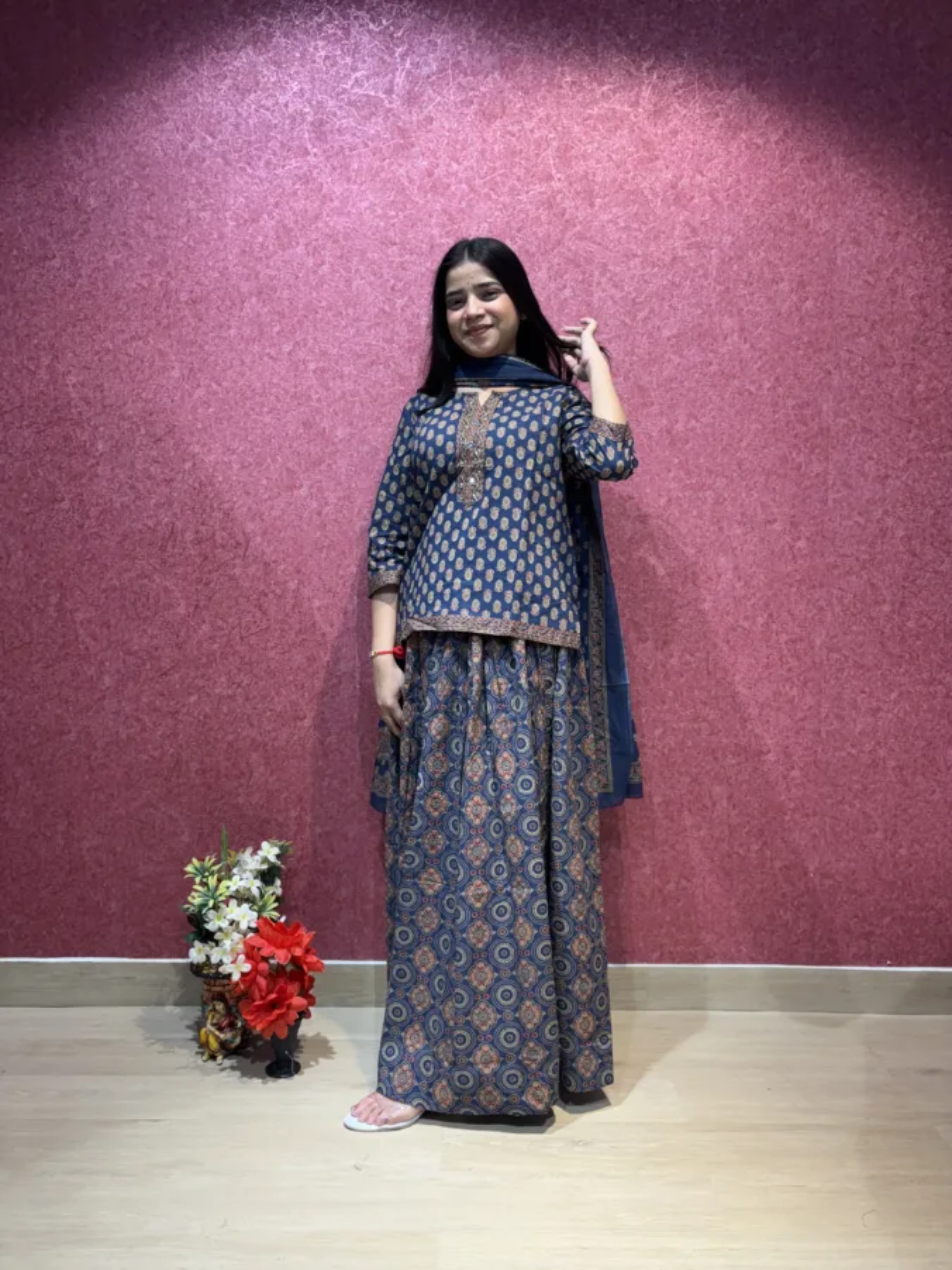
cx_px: 476
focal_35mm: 26
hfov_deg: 53.1
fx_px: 953
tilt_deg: -4.3
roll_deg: -0.5
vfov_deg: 67.3
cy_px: 635
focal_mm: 5.96
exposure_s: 1/100
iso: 64
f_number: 1.6
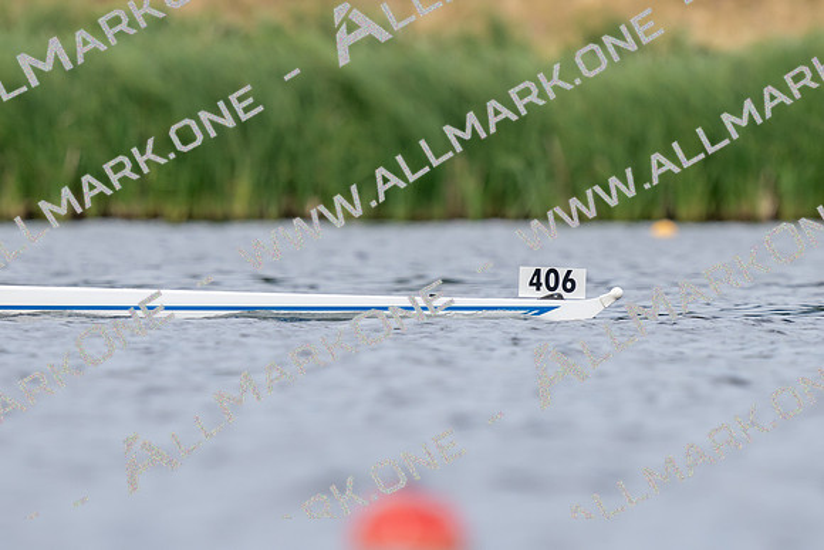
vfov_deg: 1.6
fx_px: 19230
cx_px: 412
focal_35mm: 840
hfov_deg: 2.5
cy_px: 275
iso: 400
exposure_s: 1/2500
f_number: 5
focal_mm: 560
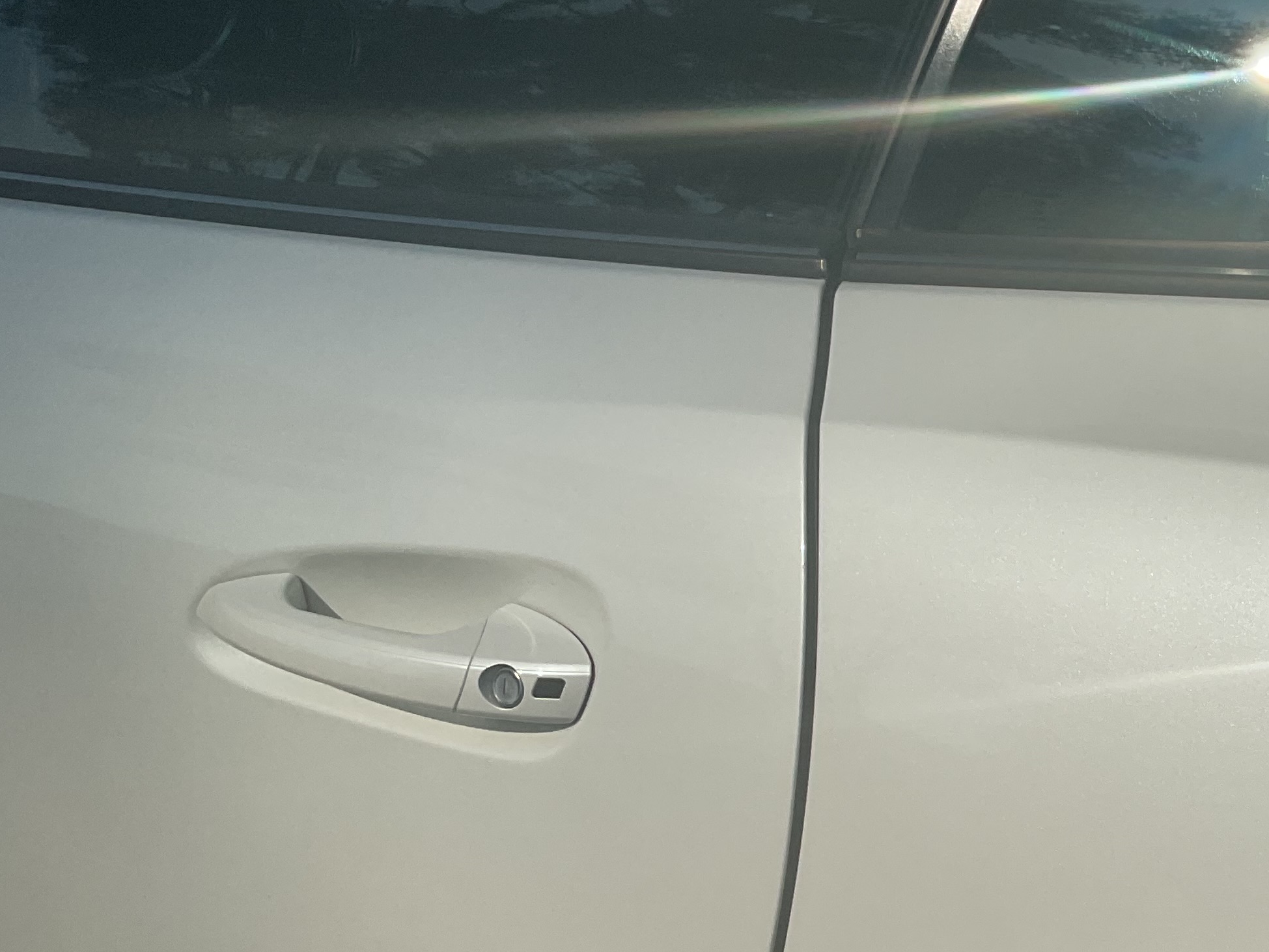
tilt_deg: -32.2
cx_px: 1256
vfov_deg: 24.0
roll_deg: -4.3
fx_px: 2200
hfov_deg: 30.1
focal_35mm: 60
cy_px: 795
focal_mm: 3
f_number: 1.8
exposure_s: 1/10204
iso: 16
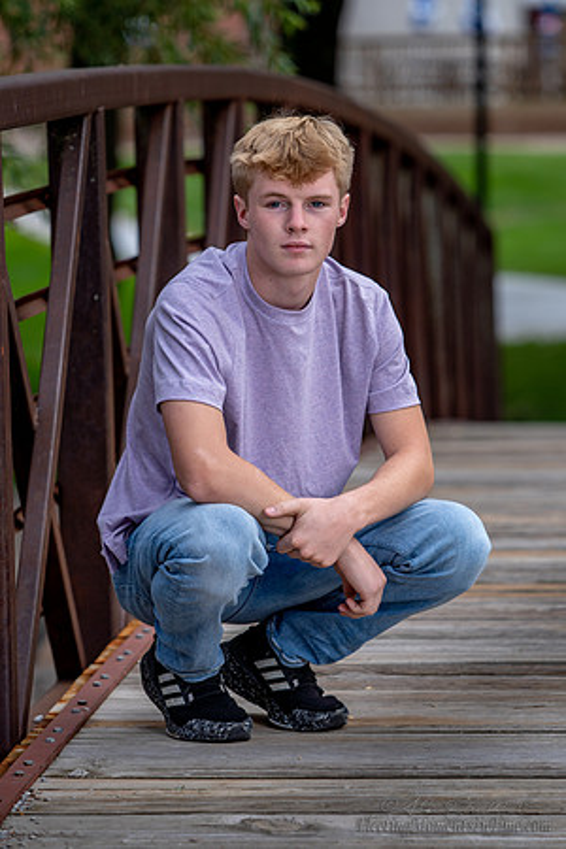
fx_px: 3773
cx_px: 283
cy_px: 424
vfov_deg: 12.8
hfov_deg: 8.6
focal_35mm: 160
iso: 100
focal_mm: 160
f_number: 4
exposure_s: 1/250
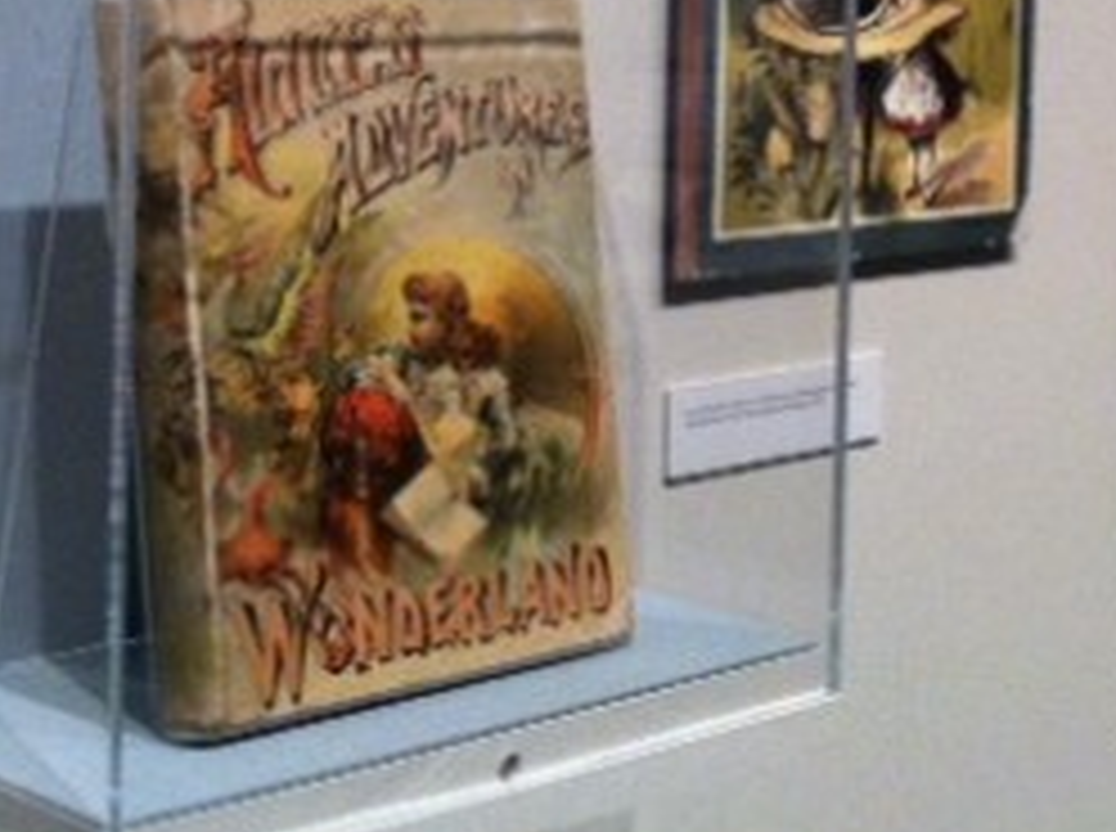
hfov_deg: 21.8
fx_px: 2864
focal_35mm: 89
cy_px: -58
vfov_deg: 16.1
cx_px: 904
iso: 200
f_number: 2.8
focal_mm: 3.85
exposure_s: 1/15
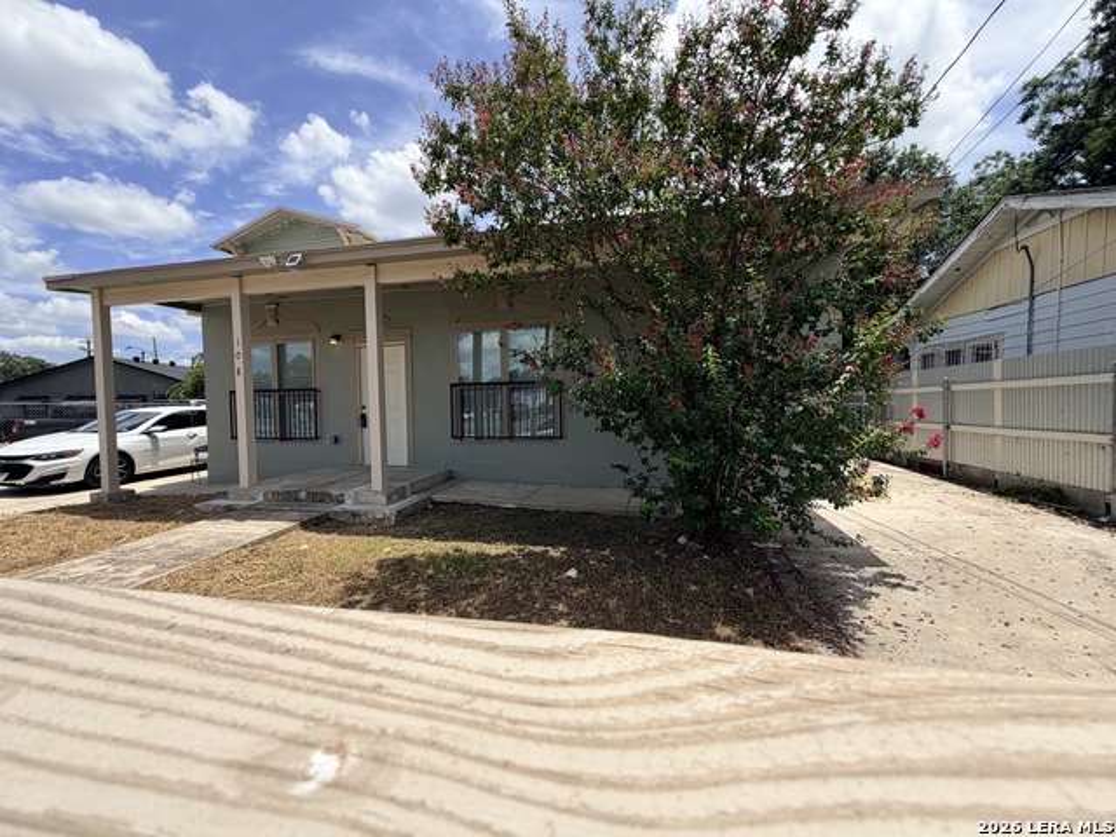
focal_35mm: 14
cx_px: 558
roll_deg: +1.2
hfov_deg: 102.1
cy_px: 418
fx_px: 451
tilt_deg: -2.5
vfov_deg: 85.7
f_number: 2.2
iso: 20
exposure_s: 1/901
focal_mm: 2.22
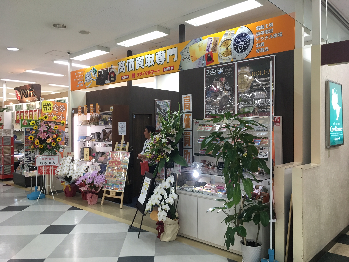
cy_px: 131
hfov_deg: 61.7
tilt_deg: +1.2
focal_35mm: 29
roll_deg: +0.7
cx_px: 174
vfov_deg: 48.2
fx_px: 292
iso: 40
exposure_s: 1/30
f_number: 2.2
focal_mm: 4.15
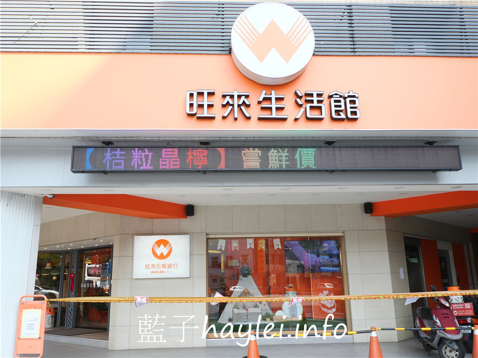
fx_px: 414
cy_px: 179
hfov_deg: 60.0
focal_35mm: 30
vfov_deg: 46.8
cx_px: 239
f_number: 3.2
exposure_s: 1/400
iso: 200
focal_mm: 15
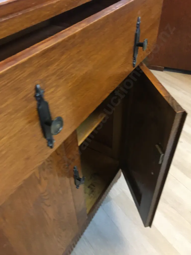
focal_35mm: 29
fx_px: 213
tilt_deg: -42.5
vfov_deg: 61.7
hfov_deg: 48.2
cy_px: 128
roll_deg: +1.6
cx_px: 96
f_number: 2.2
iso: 200
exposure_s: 1/17
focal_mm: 4.15
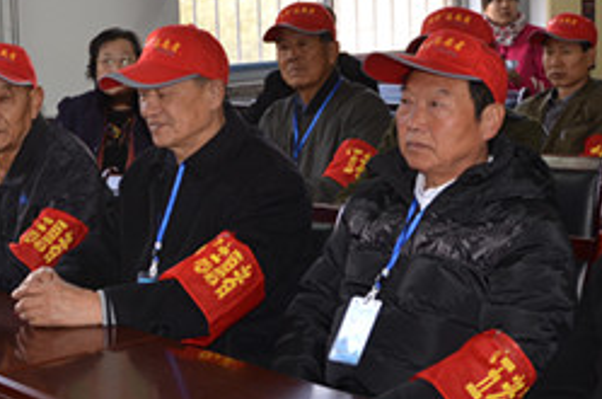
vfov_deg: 16.9
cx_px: 215
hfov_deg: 25.3
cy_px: 118
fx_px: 1335
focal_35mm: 80
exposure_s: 1/125
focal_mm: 22
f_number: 3.8
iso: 400
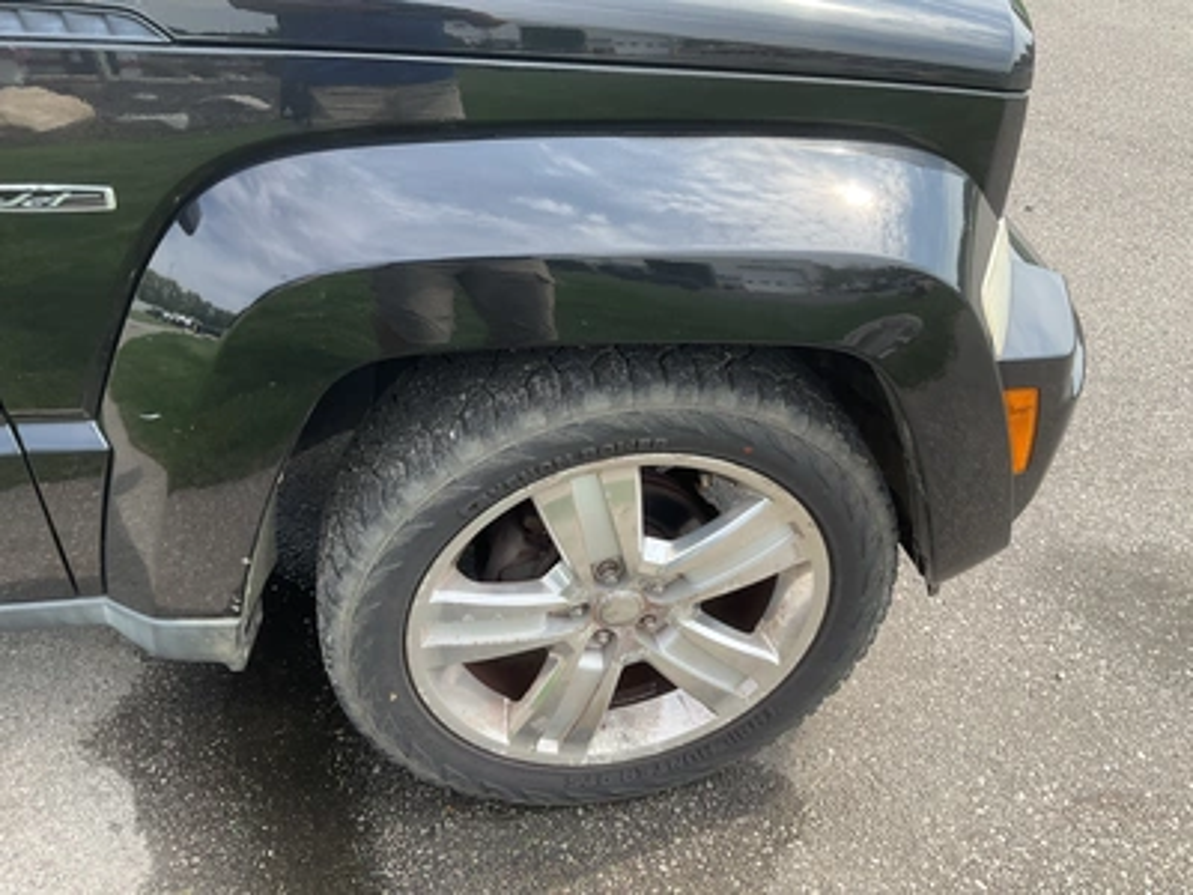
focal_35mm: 29
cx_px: 596
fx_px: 999
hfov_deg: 61.7
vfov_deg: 48.2
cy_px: 448
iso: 25
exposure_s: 1/486
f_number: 1.8
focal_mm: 3
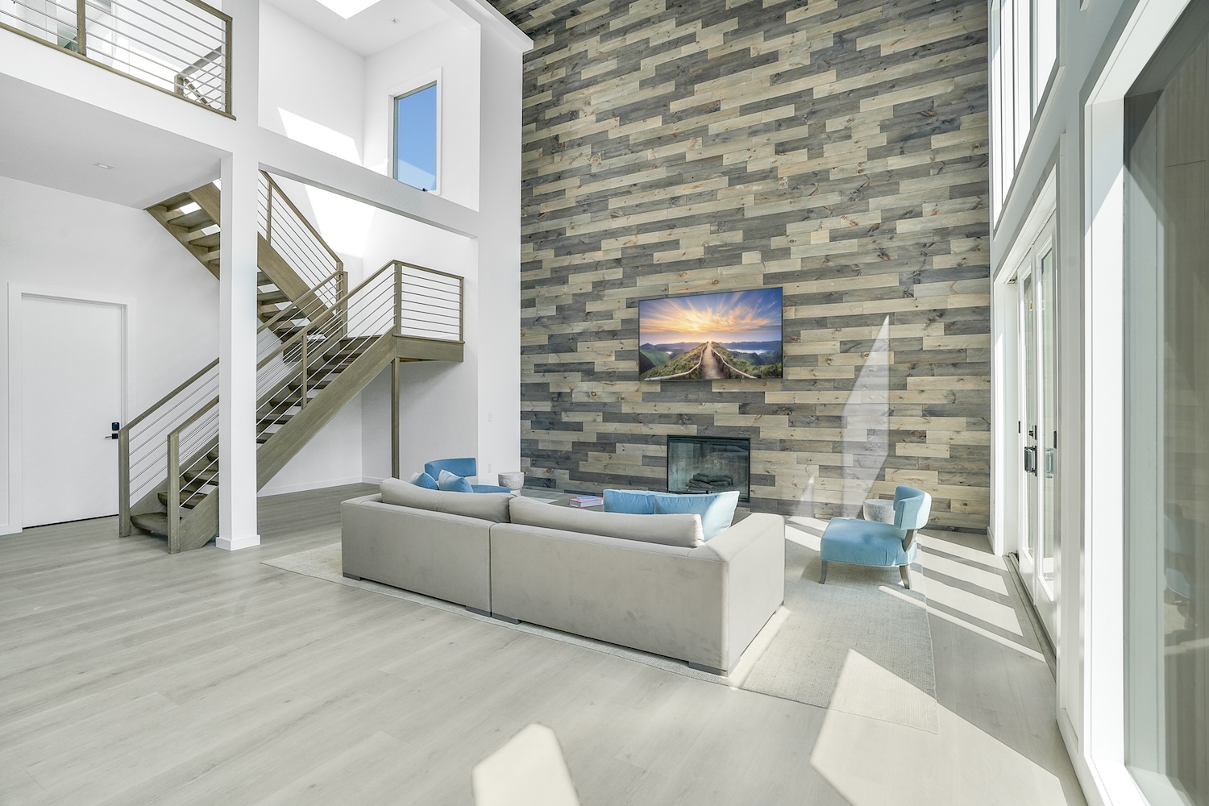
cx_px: 604
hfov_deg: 96.7
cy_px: 403
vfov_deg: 73.7
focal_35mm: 16
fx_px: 537
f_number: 9
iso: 400
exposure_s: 1/30
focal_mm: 16
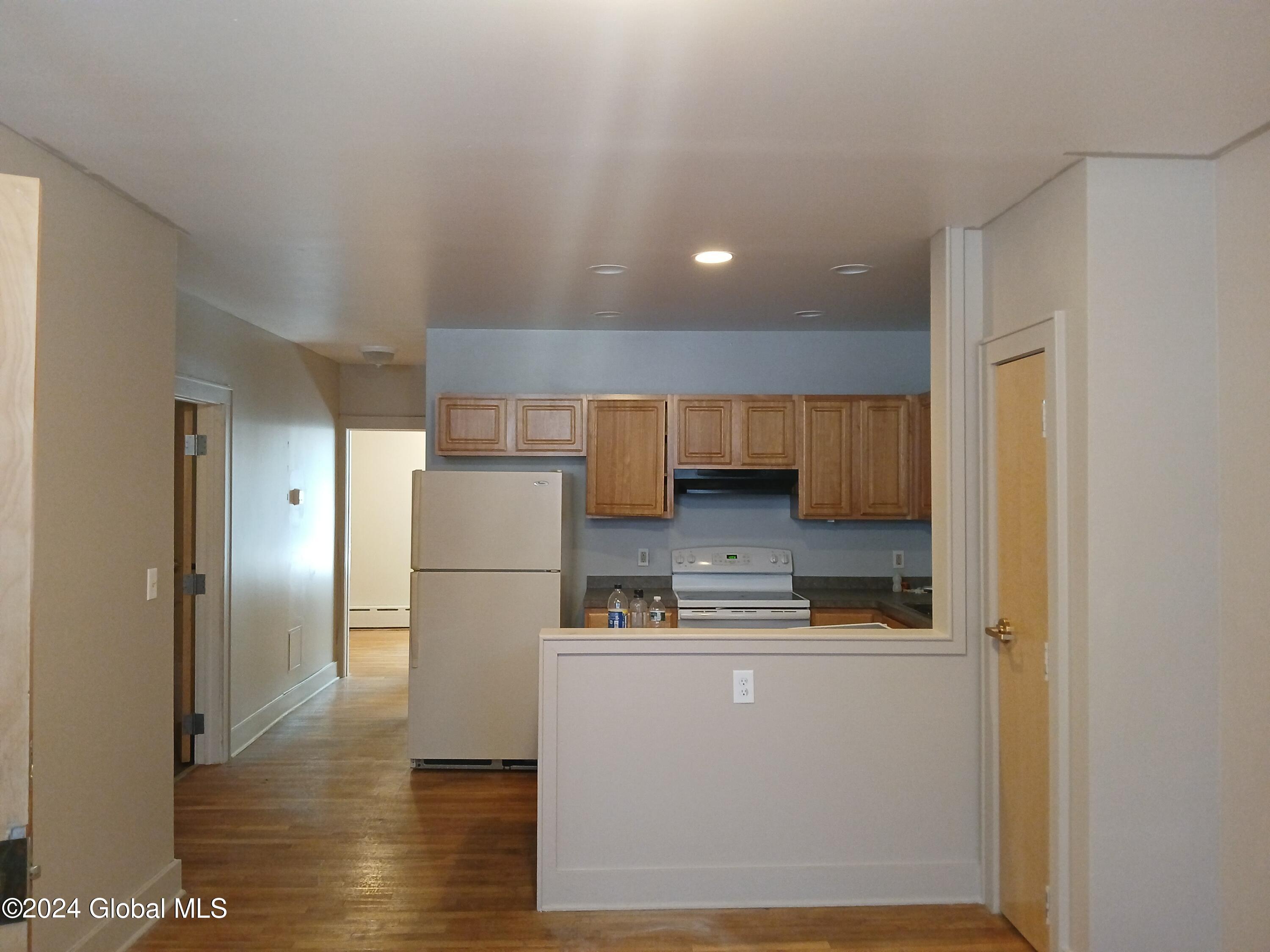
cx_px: 635
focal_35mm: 26
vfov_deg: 53.1
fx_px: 954
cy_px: 476
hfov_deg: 67.3
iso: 250
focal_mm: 3.98
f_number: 1.8
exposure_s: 1/24
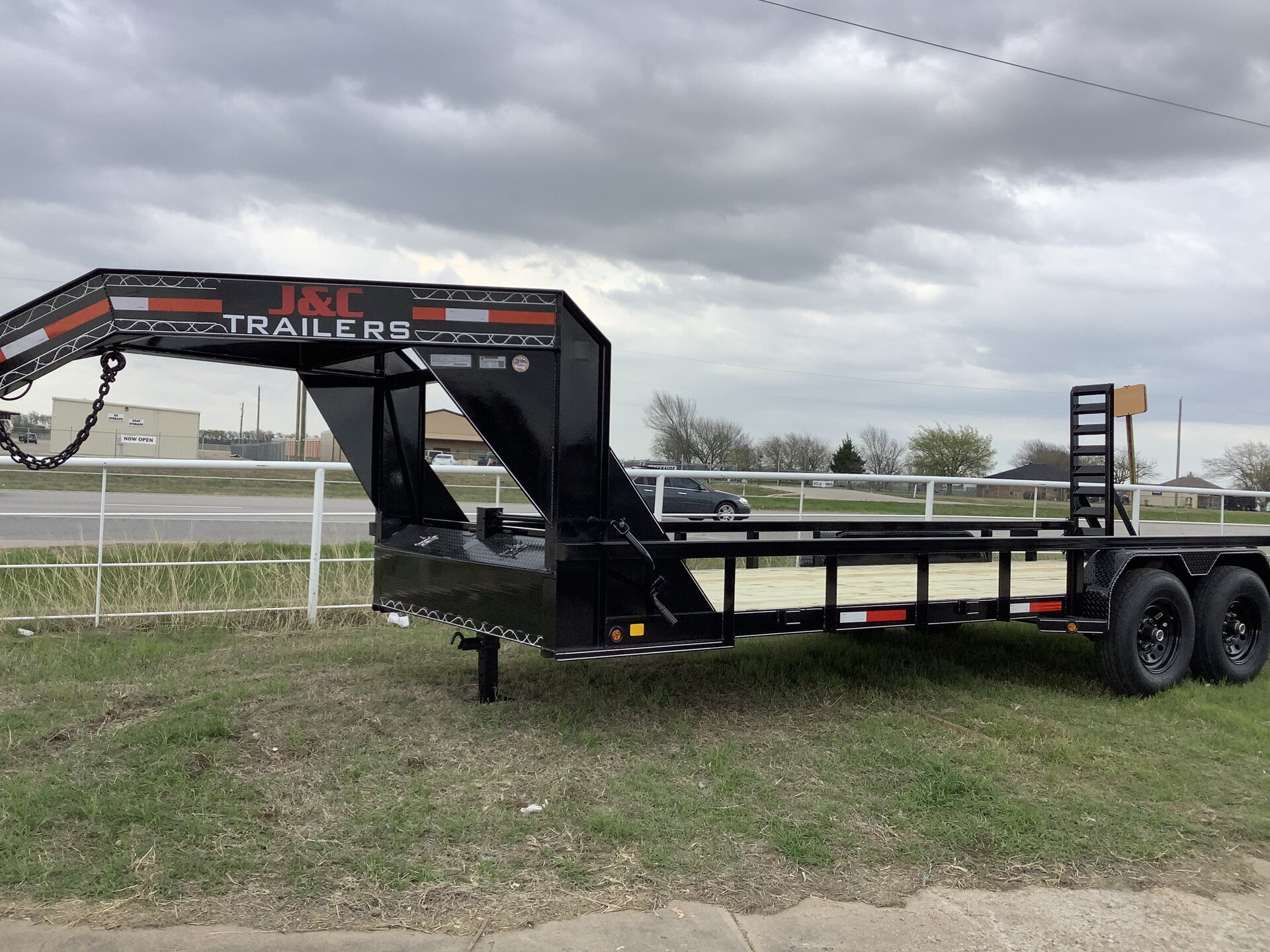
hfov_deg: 58.4
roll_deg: -3.5
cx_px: 635
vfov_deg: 45.4
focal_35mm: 31
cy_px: 476
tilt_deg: -1.1
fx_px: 1137
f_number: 2.4
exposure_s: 1/646
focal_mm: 3.3
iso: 25
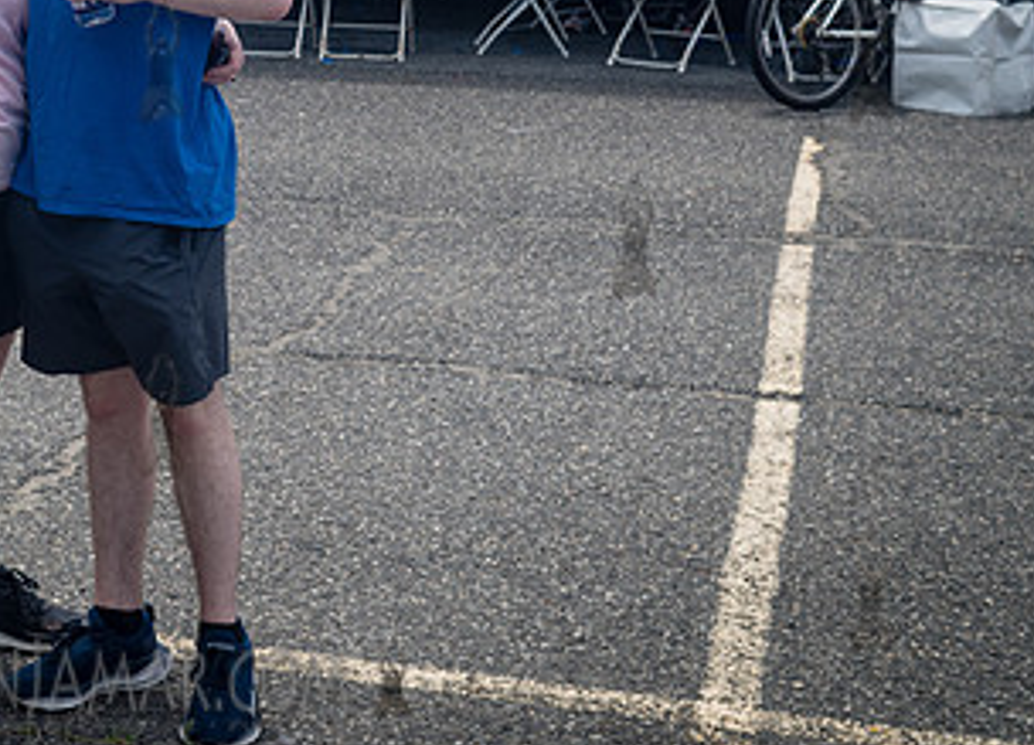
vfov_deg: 17.9
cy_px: -22
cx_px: 54
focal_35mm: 78
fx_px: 2297
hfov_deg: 24.4
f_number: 5.6
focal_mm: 35
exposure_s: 1/640
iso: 200
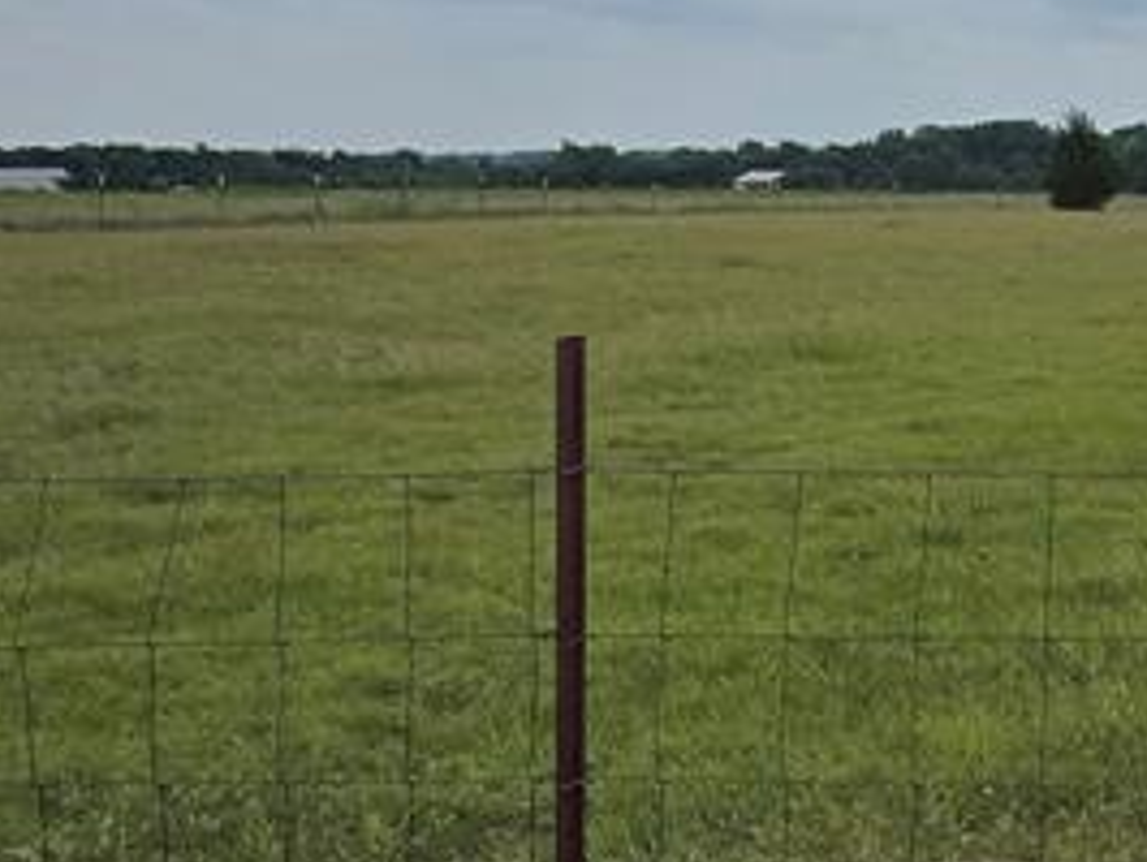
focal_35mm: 50
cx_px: 1445
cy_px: 198
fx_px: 1658
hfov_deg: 30.9
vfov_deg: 28.6
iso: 50
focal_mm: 2.2
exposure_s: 1/2820
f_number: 2.2
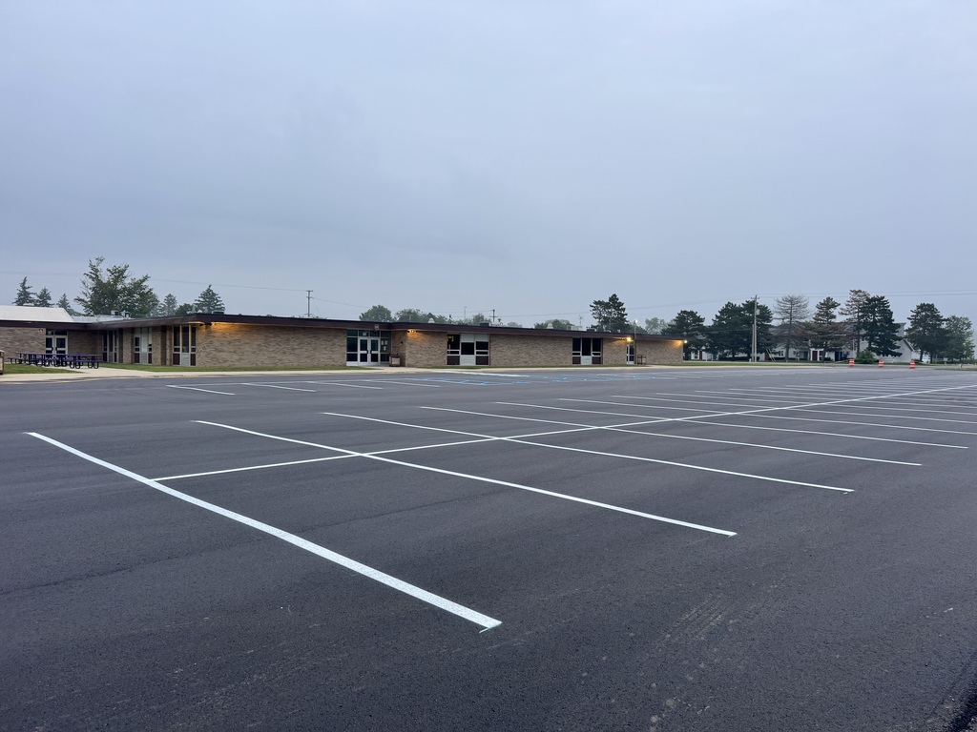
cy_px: 366
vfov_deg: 56.8
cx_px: 488
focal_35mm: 24
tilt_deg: -1.8
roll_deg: -0.5
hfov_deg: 71.6
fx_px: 677
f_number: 1.78
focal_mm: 6.76
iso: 160
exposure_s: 1/121
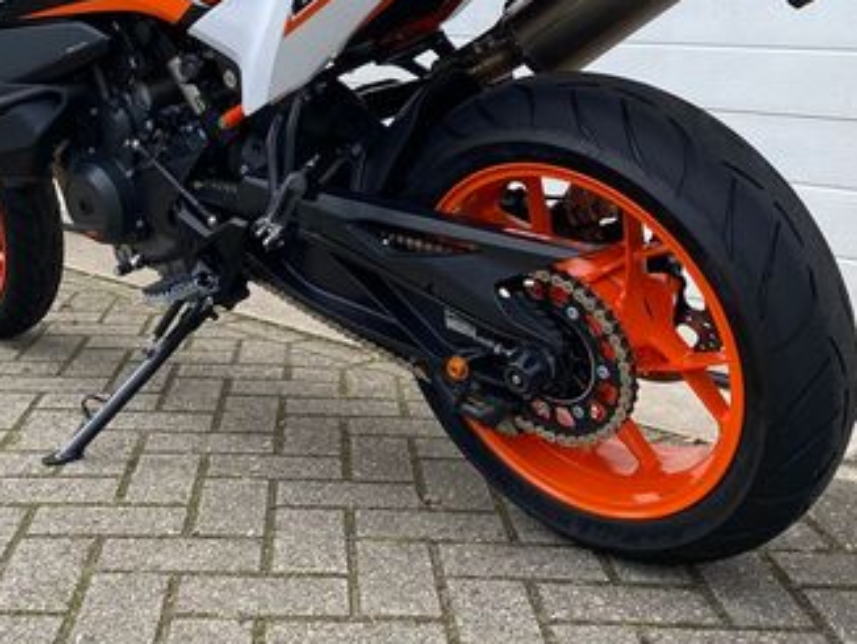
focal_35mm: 51
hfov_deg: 37.3
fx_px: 1264
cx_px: 326
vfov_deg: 27.6
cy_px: 63
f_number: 1.8
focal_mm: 4.25
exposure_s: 1/1034
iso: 32
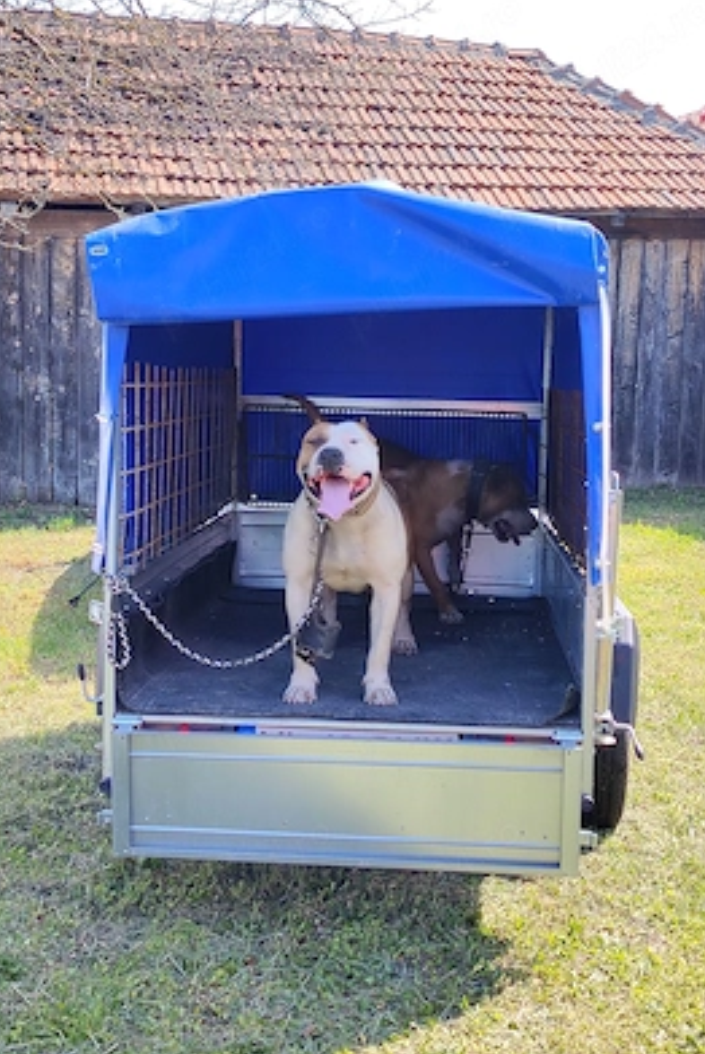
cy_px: 519
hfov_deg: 25.6
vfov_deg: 37.5
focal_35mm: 53
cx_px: 339
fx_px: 1554
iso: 100
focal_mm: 5.25
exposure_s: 1/388
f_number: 1.75
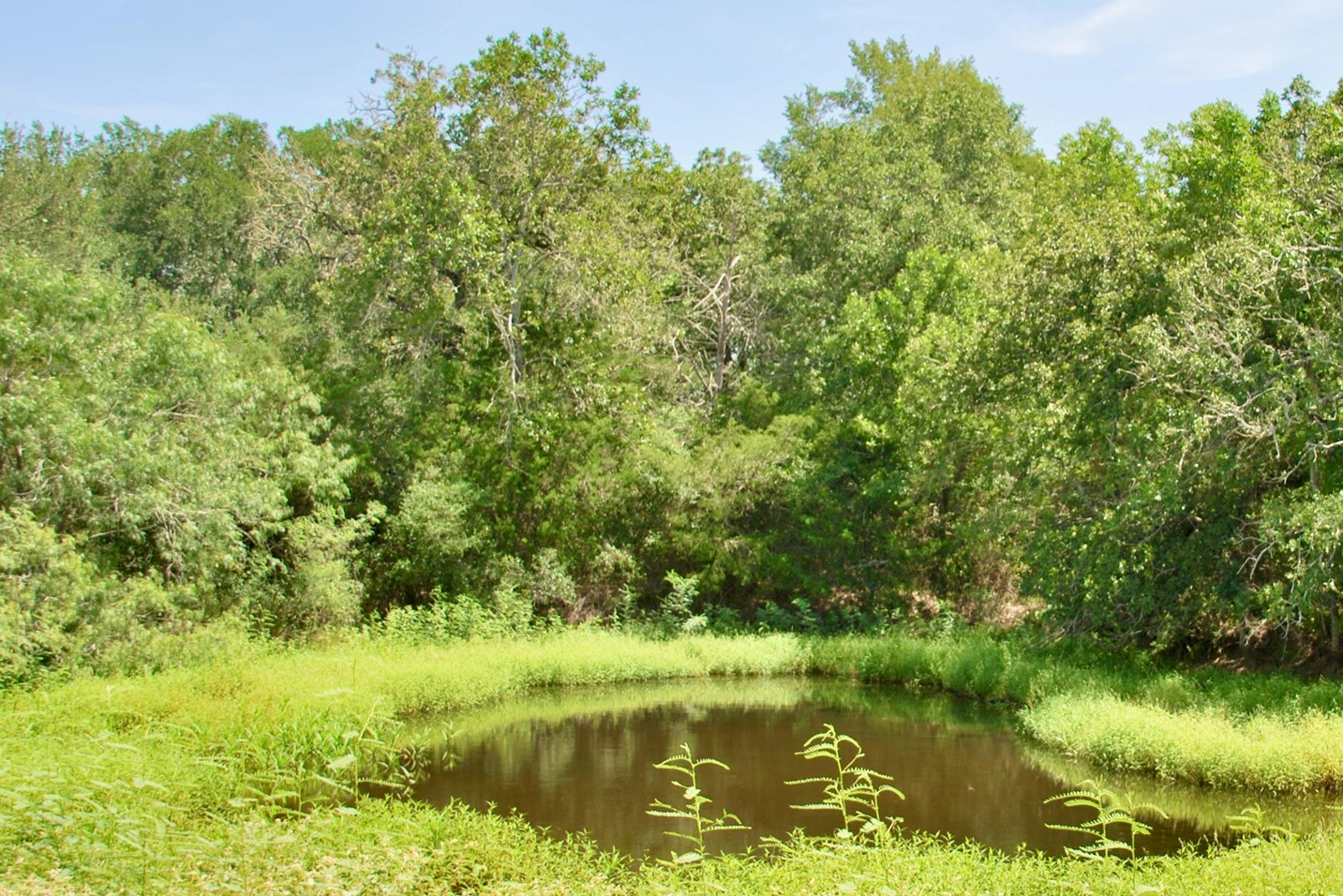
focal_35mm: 57
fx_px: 2118
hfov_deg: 34.4
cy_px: 401
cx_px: 1007
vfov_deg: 23.9
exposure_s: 1/200
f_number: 7.1
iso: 100
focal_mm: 25
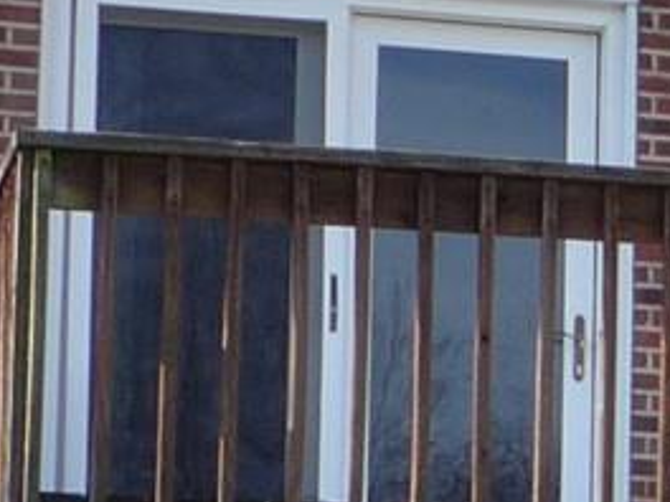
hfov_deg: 8.1
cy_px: 664
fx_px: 4510
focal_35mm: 233
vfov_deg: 6.3
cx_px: 1376
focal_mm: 5.2
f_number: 4
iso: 100
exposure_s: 1/320
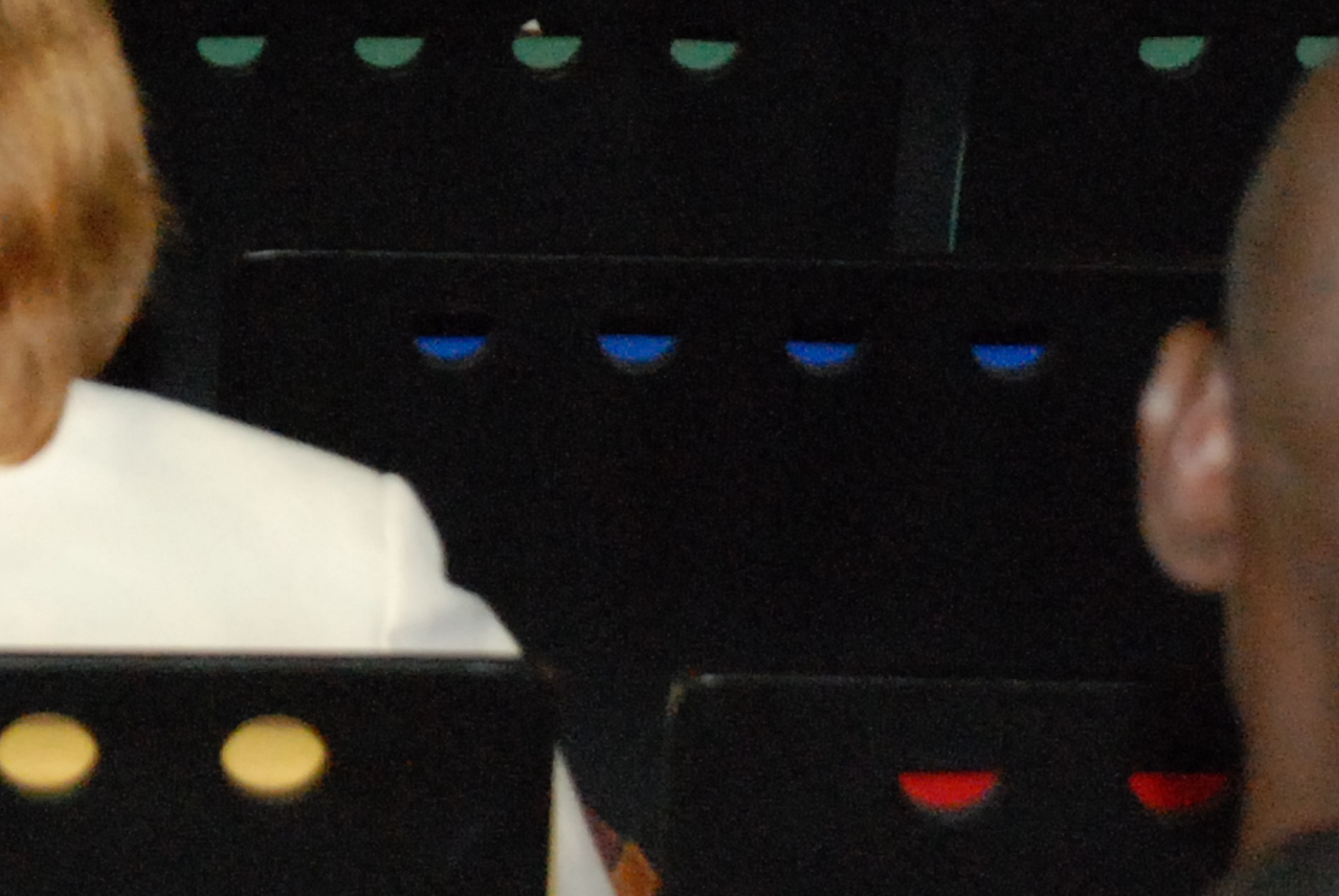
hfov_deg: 6.4
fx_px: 11917
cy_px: -673
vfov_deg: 4.3
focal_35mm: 320
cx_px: -166
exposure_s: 1/60
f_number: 8
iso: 1250
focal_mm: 52
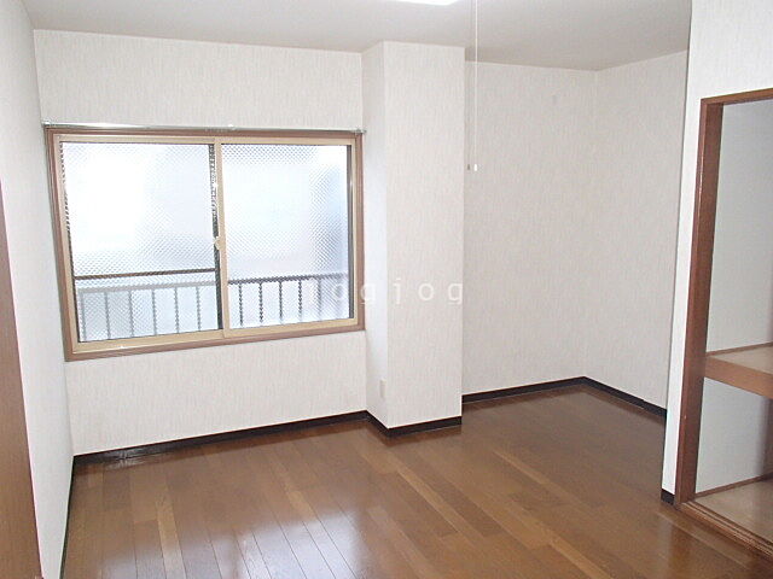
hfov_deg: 63.4
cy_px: 290
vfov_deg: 49.7
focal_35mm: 28
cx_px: 386
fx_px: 625
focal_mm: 5
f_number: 3.9
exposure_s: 1/30
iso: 500
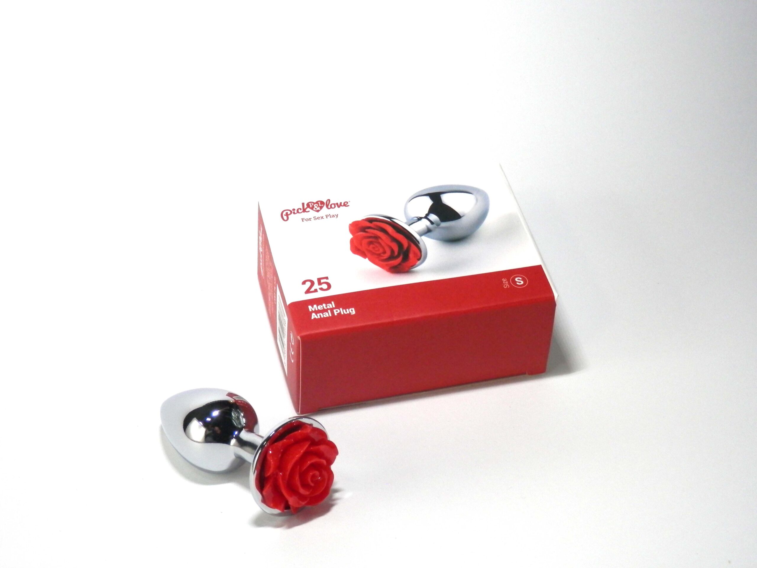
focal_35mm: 66
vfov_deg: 22.3
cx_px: 378
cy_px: 284
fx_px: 1443
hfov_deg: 29.4
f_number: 4.4
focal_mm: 11.9
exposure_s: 1/100
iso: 200
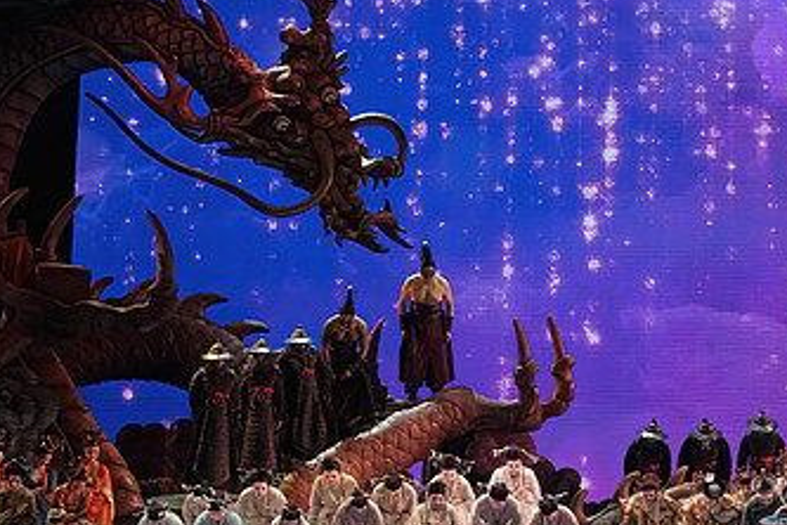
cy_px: 382
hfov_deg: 16.7
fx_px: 2667
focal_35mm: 122
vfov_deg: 11.2
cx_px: 619
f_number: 10
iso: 20000
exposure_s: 1/1000
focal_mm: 70
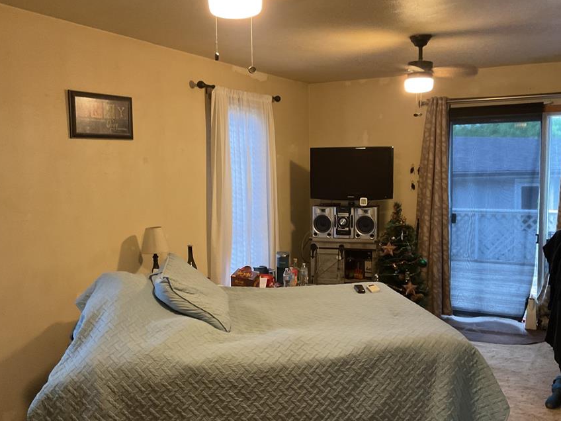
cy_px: 220
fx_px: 567
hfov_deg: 52.6
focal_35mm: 35
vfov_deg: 40.7
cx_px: 288
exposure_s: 1/30
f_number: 1.8
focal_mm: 3
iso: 250
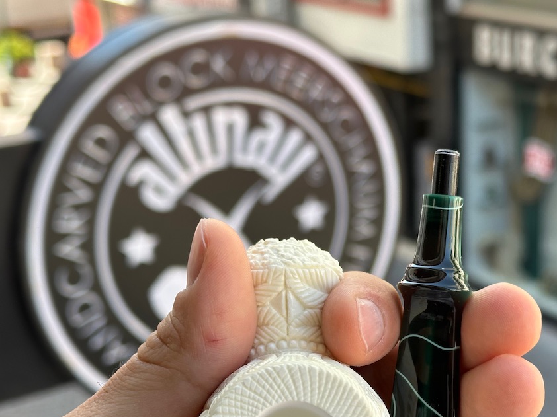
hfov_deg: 26.4
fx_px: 1174
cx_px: 402
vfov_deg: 20.1
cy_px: 275
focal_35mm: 73
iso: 64
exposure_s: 1/361
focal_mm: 6.86
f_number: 1.78
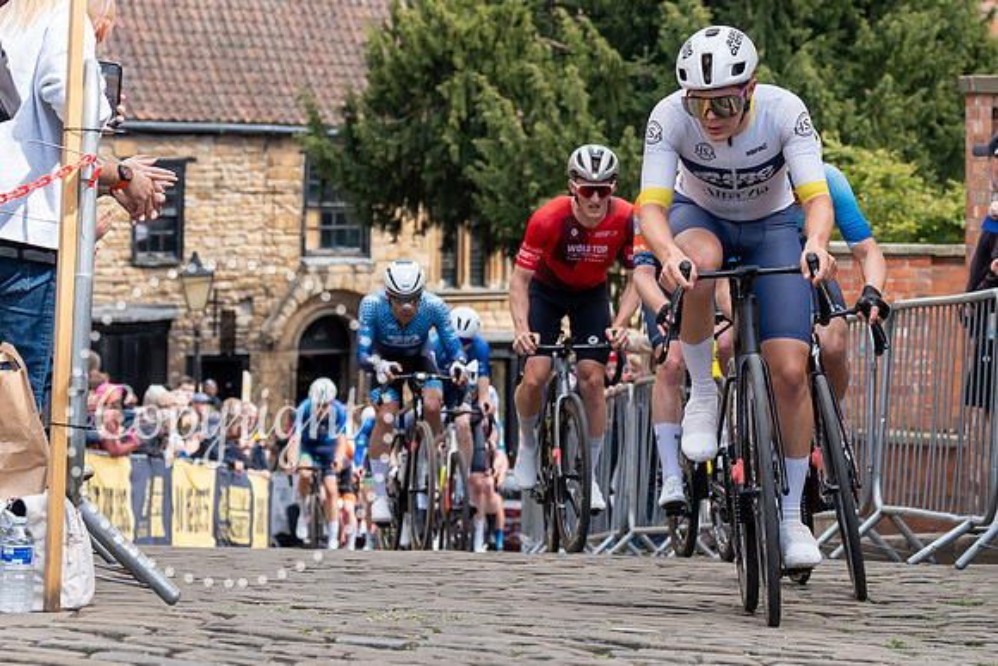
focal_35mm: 142
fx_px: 3947
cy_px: -11
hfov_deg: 14.3
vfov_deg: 9.6
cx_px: 799
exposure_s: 1/1000
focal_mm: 70
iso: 640
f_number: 5
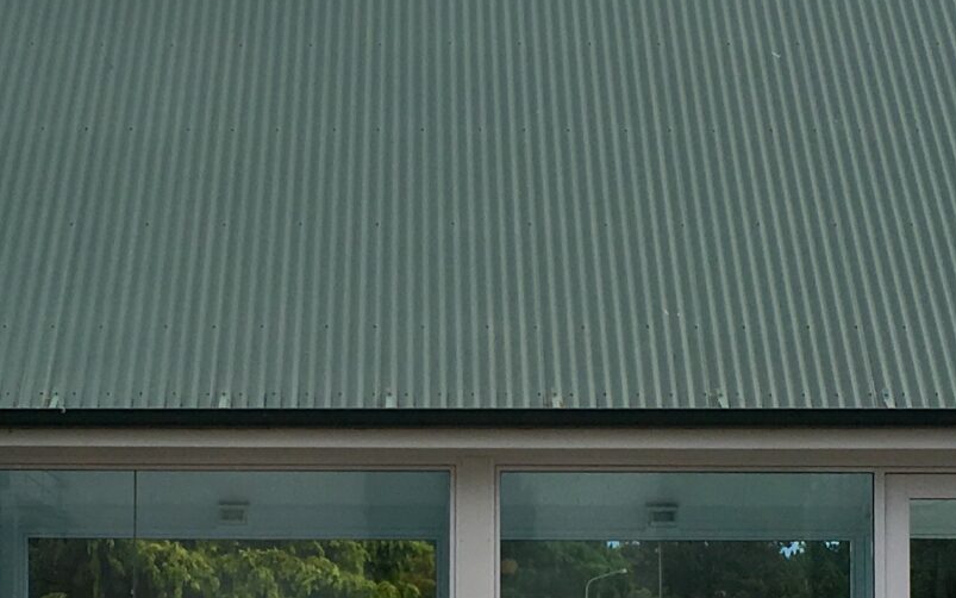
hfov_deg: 21.2
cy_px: 580
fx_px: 2553
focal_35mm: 98
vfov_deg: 13.2
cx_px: 419
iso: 25
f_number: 2.2
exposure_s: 1/686
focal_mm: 4.15
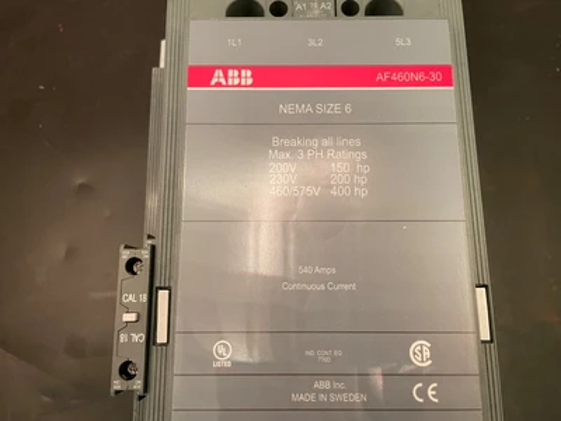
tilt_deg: -79.2
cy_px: 210
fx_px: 421
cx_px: 280
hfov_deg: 67.3
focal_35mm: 26
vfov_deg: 53.1
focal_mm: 4.2
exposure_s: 1/59
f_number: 1.6
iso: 160
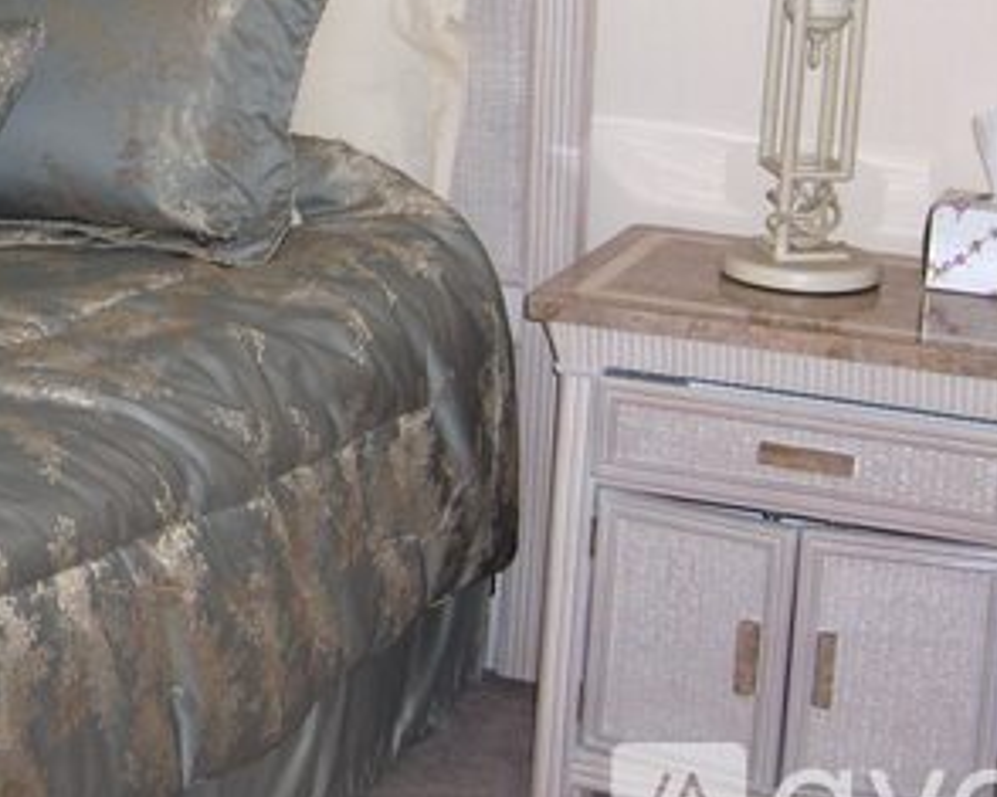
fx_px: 2537
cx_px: 34
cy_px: 31
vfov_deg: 17.5
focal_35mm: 86
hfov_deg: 21.6
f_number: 2.8
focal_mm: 8
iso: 100
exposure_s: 1/60
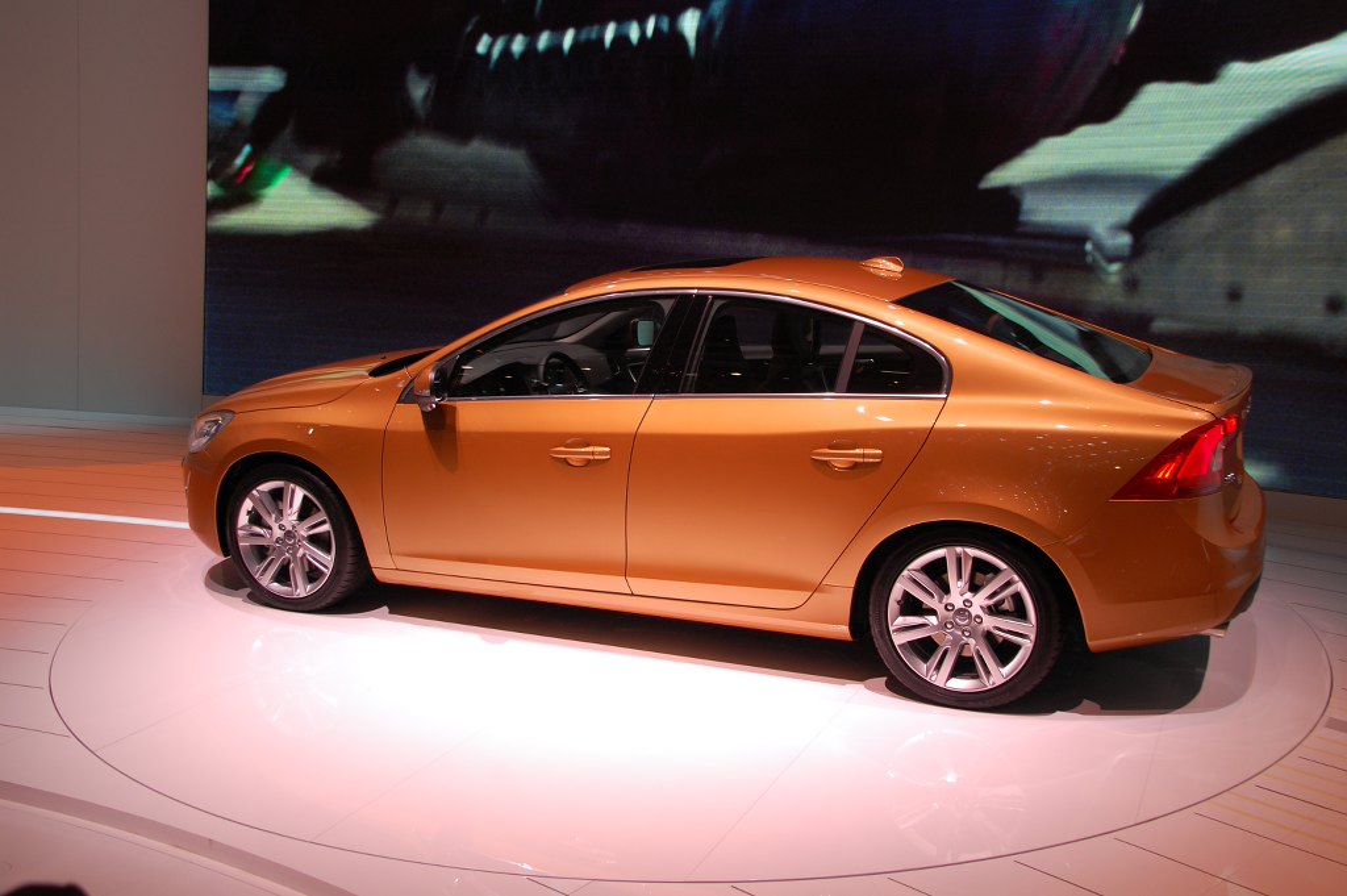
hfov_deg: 49.6
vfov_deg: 34.2
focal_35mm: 39
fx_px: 1458
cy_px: 448
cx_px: 674
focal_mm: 26
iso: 360
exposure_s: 1/125
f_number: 5.6
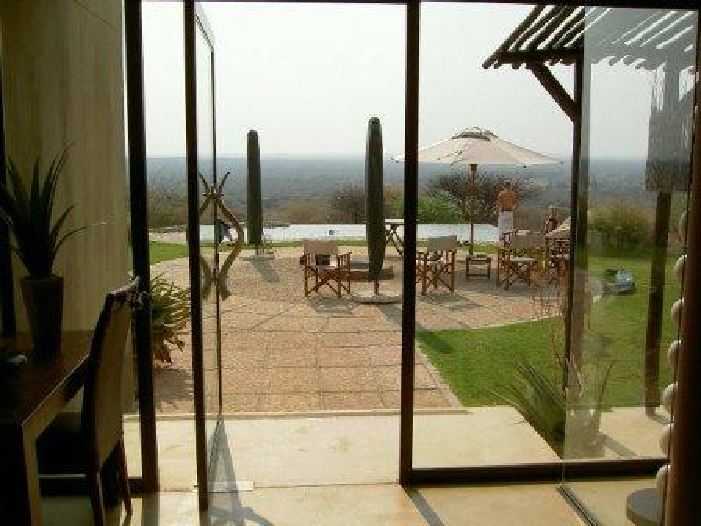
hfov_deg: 54.0
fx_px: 689
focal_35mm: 34
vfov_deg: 41.8
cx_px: 350
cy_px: 263
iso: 50
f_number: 4.7
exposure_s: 1/500
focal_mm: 5.6
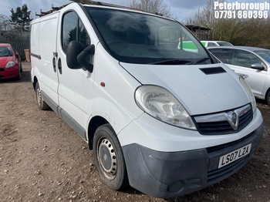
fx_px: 203
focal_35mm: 26
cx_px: 135
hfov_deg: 67.3
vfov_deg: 53.0
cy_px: 101
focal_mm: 4.2
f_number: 1.6
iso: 32
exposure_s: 1/6897
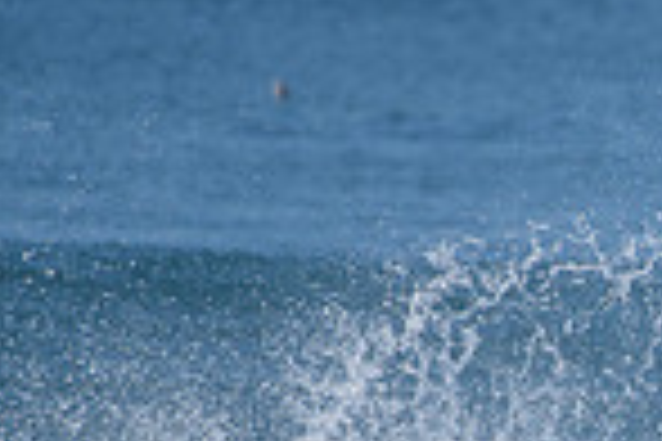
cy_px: 569
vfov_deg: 0.7
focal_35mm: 1967
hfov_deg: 1.0
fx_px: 36168
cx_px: 860
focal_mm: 500
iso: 220
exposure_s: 1/2000
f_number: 5.6
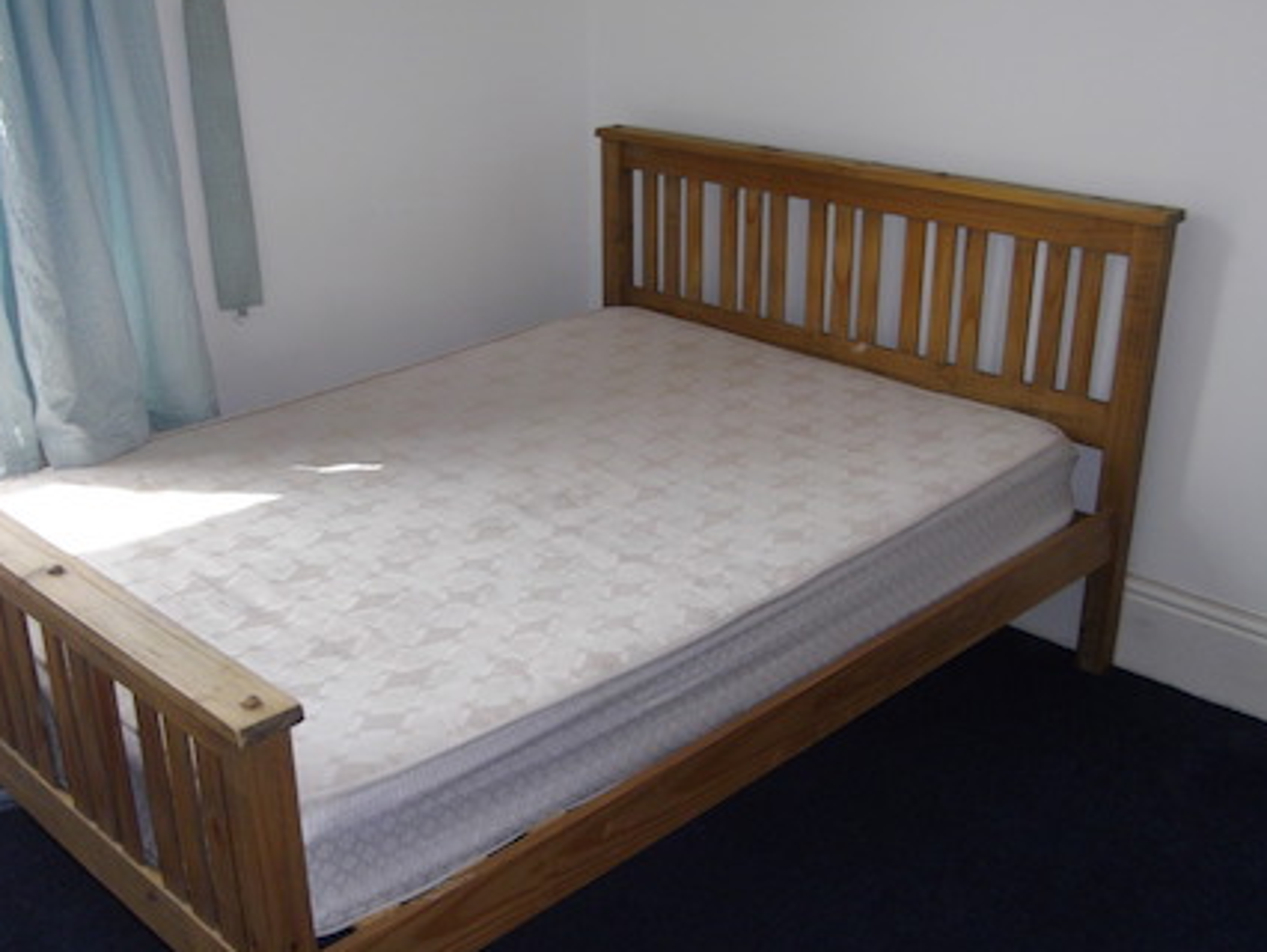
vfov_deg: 37.6
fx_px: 1392
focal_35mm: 38
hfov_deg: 48.9
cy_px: 559
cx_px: 598
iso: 100
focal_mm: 4.9
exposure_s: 1/125
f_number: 3.2
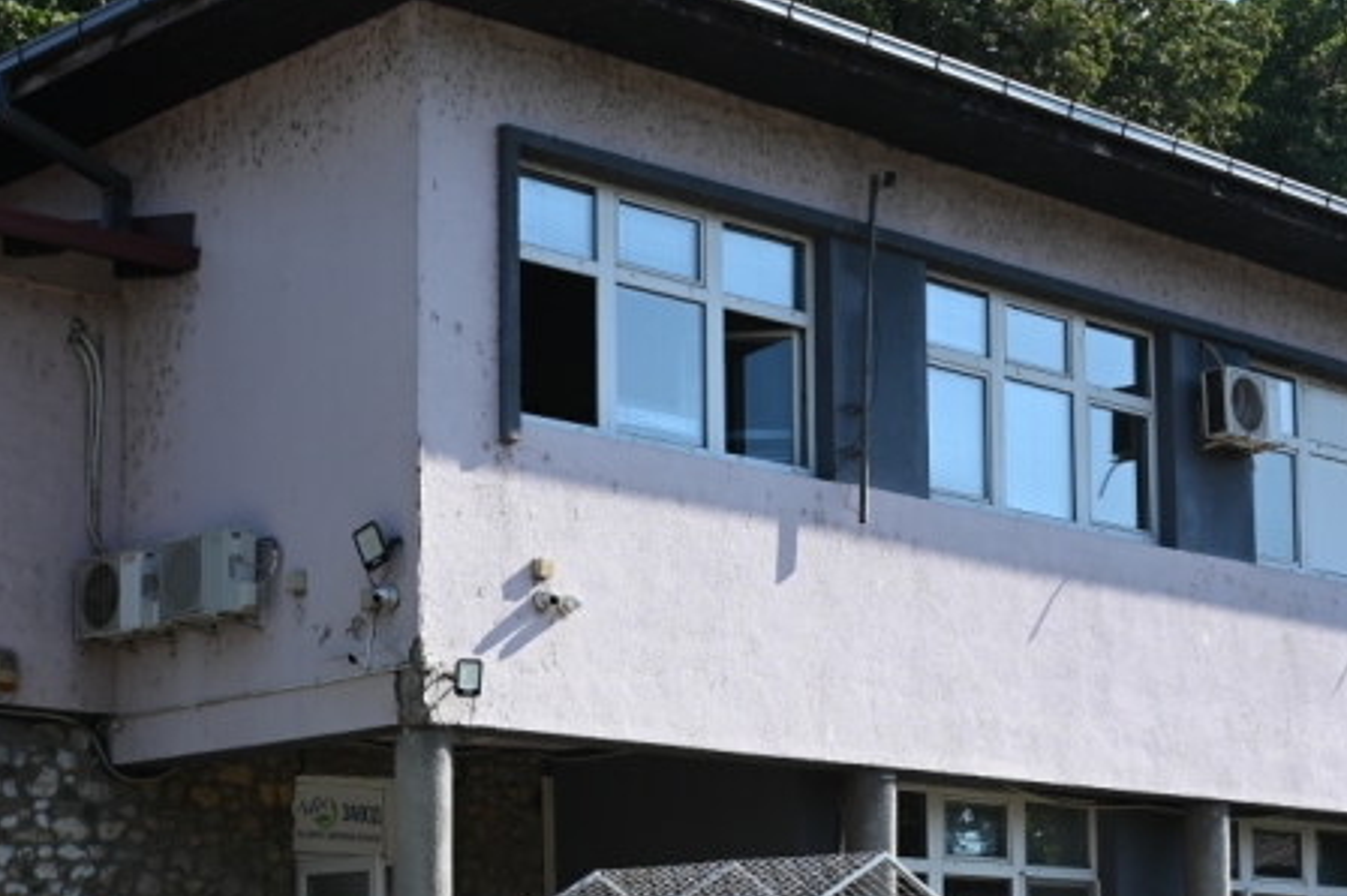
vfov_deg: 16.8
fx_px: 2991
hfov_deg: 25.3
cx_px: 493
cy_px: 810
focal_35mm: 80
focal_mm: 35
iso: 200
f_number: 5
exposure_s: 1/1250
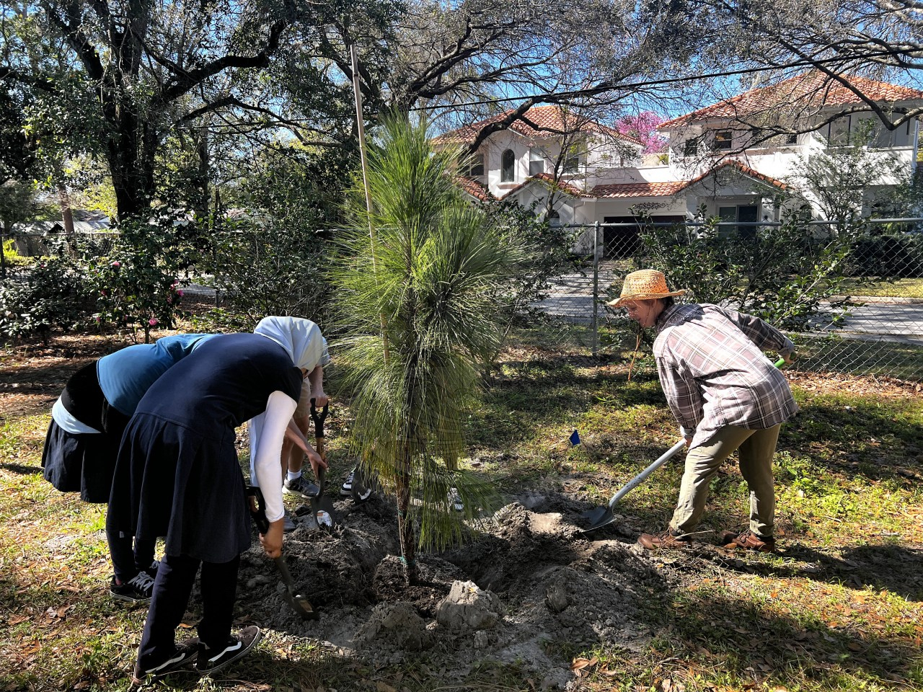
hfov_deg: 67.3
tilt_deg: -8.2
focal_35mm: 26
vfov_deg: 53.1
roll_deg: +0.3
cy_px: 346
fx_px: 693
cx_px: 462
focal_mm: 5.7
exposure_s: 1/632
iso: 50
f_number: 1.5
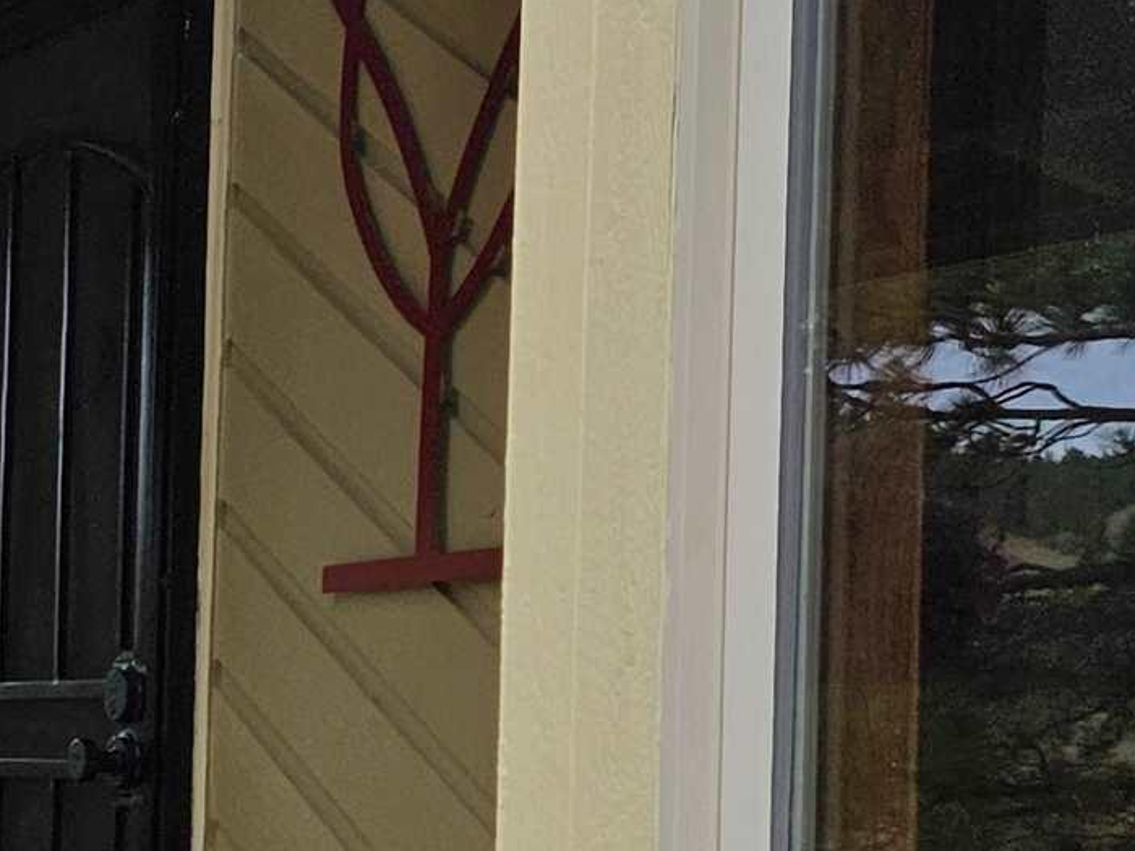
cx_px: -897
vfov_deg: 14.6
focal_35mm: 101
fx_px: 3312
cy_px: 644
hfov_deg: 16.4
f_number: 1.8
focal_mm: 5.4
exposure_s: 1/2000
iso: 40
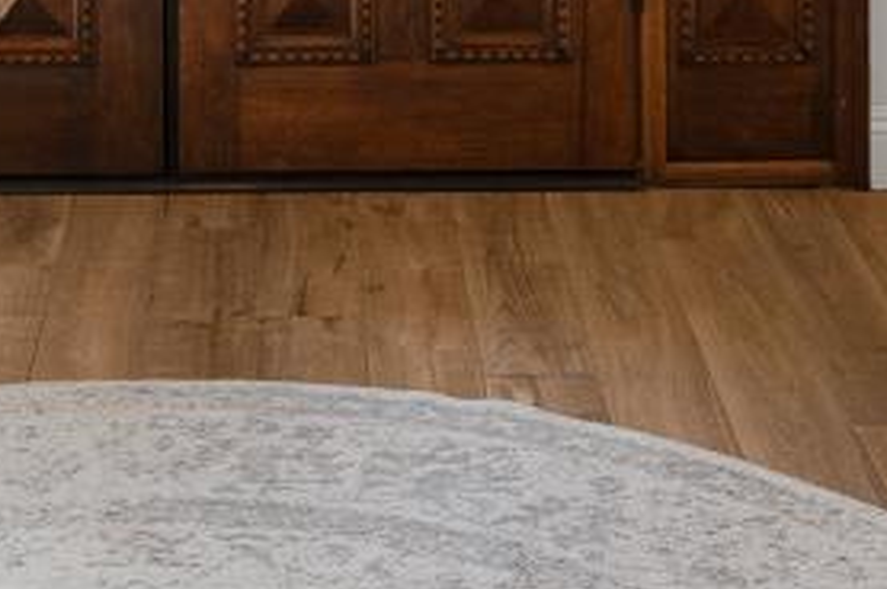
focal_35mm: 103
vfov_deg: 11.7
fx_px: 2535
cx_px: 301
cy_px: -640
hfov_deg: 19.8
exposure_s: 1/6
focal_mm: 19
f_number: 5.6
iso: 400
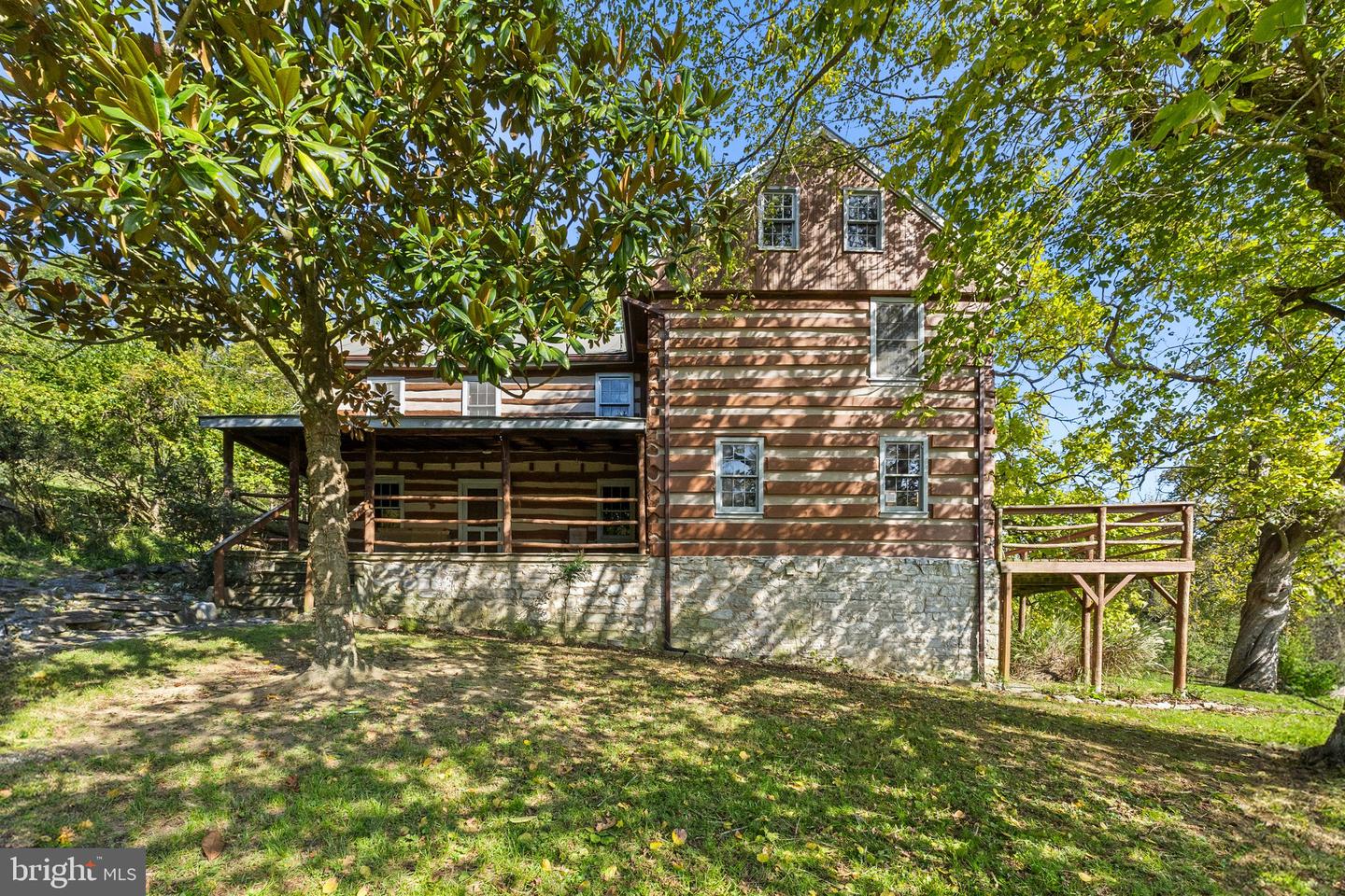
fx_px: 560
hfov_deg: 100.4
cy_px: 448
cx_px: 672
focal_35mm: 15
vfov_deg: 77.3
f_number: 8
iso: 800
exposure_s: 1/500
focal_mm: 10
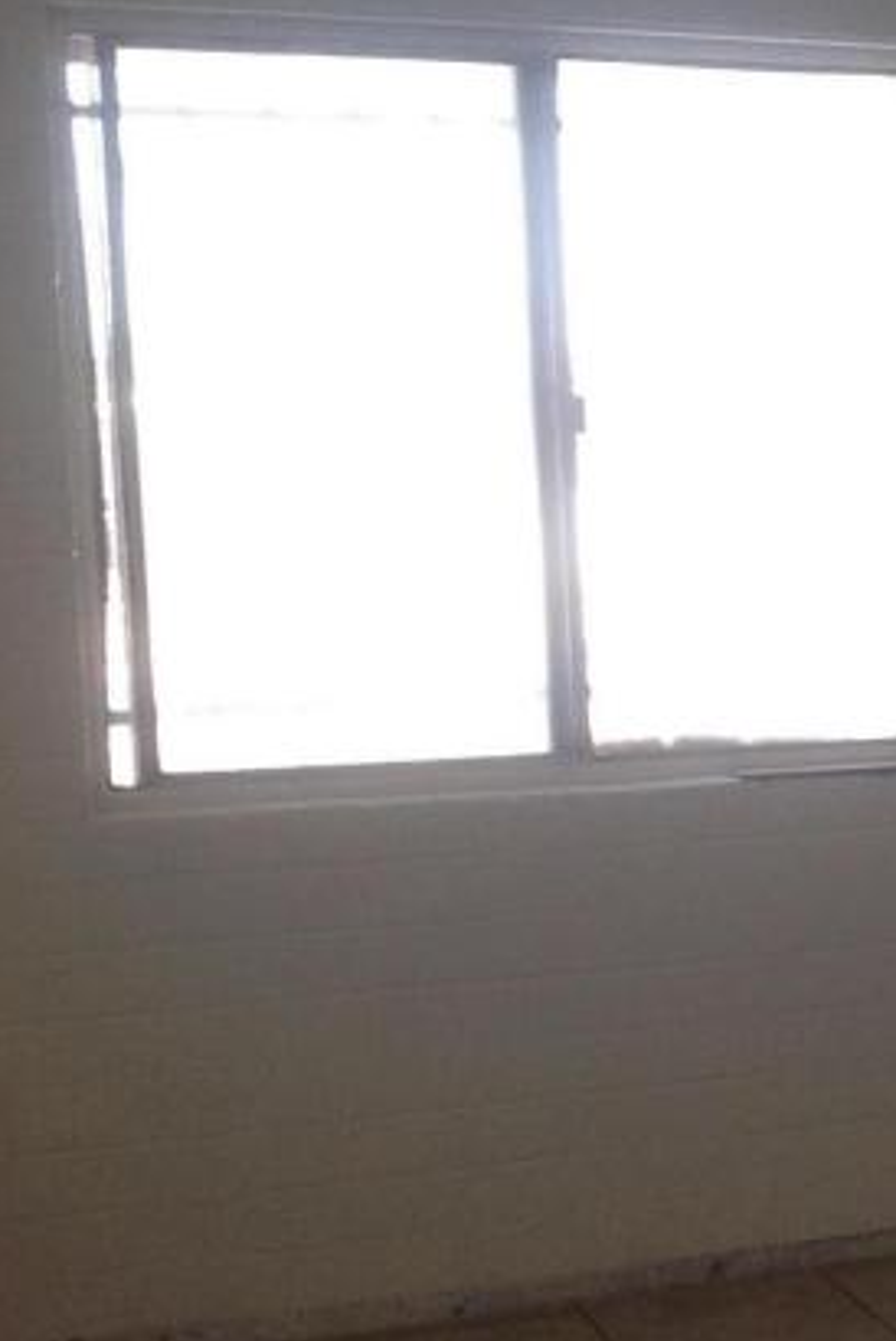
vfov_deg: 22.3
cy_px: 767
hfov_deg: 13.8
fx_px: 3391
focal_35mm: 91
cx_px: 1491
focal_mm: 4.28
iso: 64
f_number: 2.4
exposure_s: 1/60
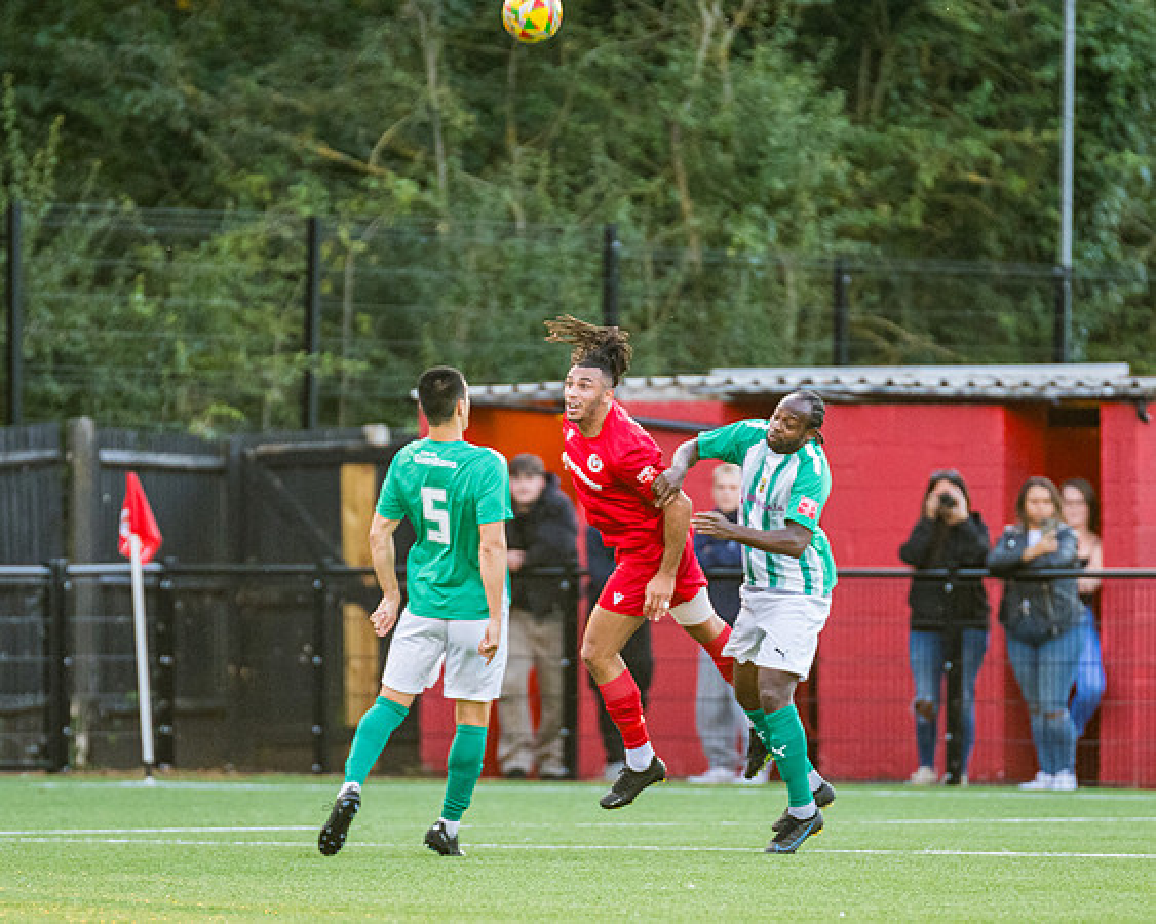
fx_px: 20605
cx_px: 553
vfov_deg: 2.6
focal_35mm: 602
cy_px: 549
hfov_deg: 3.2
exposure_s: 1/640
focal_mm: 300
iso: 1250
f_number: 2.8
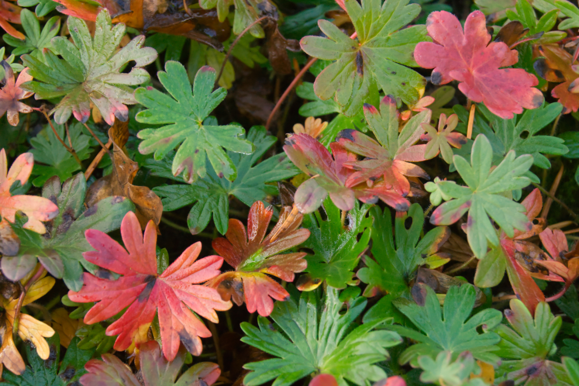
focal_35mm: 82
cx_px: 290
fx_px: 1327
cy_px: 193
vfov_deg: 16.6
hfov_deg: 24.6
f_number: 9
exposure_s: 1/250
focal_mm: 55
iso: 3200
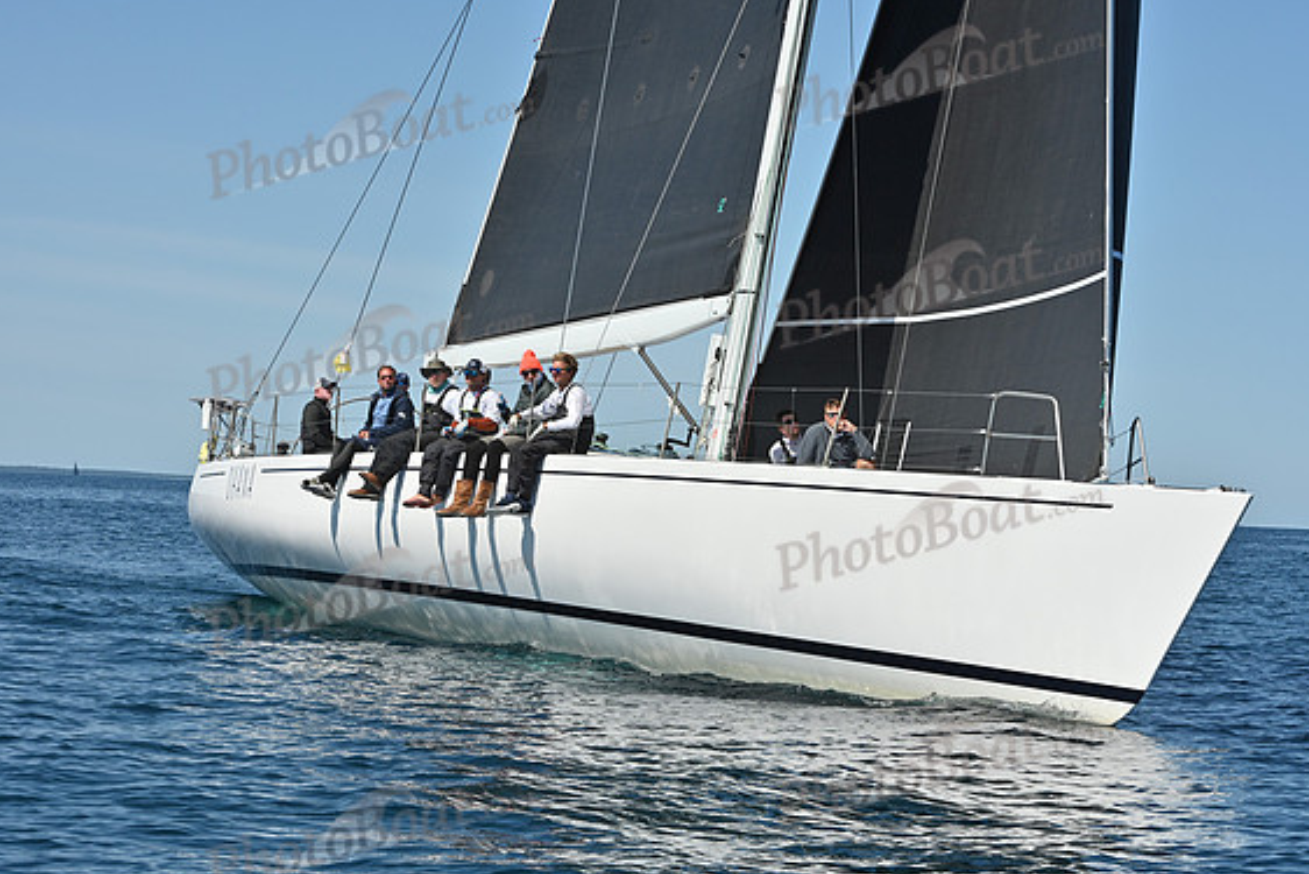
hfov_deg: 21.5
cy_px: 442
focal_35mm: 95
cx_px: 657
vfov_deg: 14.4
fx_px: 3455
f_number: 10
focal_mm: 92
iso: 320
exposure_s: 1/1000
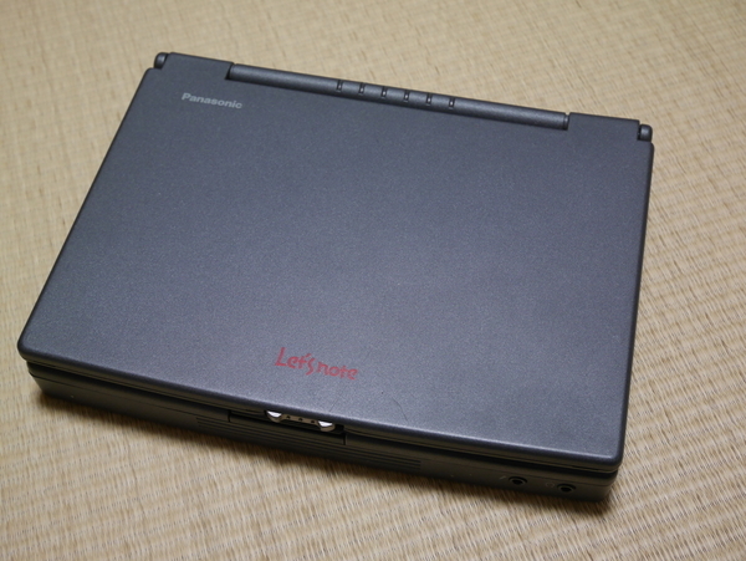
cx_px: 373
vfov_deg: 29.1
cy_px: 280
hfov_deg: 38.2
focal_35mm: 50
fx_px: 1078
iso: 800
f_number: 5.2
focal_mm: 25
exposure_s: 1/25
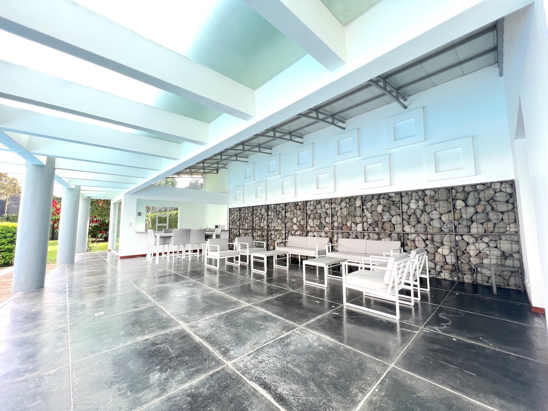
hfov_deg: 106.2
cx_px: 274
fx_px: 206
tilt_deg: +5.3
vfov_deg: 89.9
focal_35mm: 13
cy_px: 206
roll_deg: +1.3
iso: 64
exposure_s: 1/99
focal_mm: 1.57
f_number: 1.8
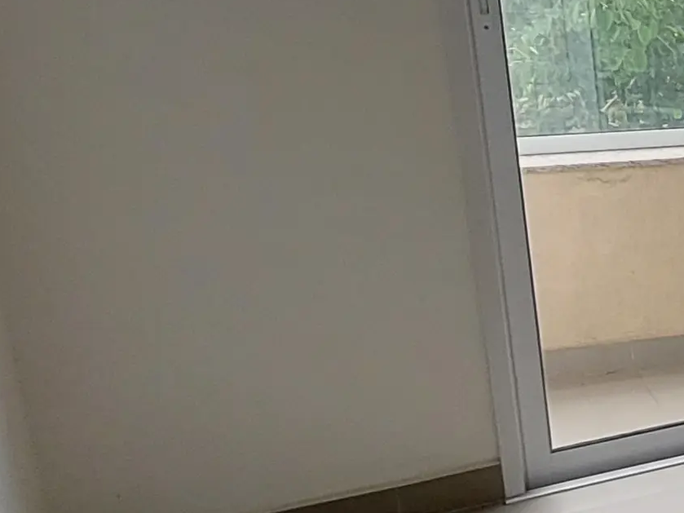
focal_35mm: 62
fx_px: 1225
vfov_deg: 23.5
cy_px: 174
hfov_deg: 22.0
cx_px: 1172
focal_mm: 1.74
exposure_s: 1/111
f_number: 2.2
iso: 40
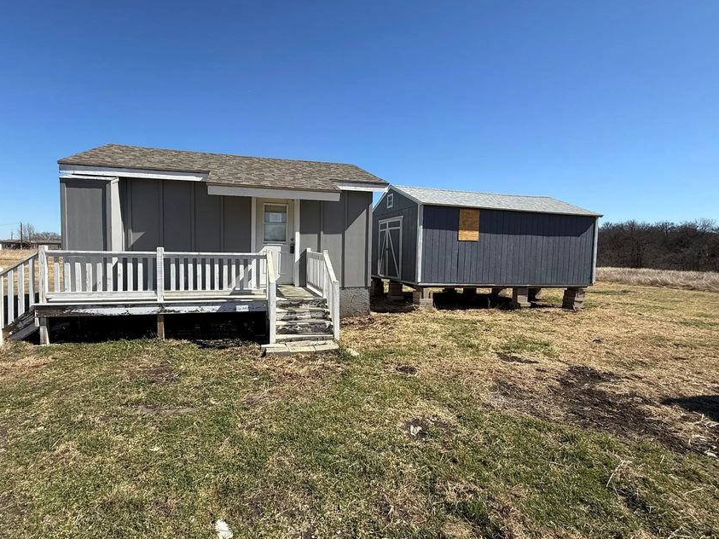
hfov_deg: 90.8
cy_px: 265
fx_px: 353
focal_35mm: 17
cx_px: 330
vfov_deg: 74.7
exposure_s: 1/2024
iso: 50
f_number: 2.2
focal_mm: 2.22
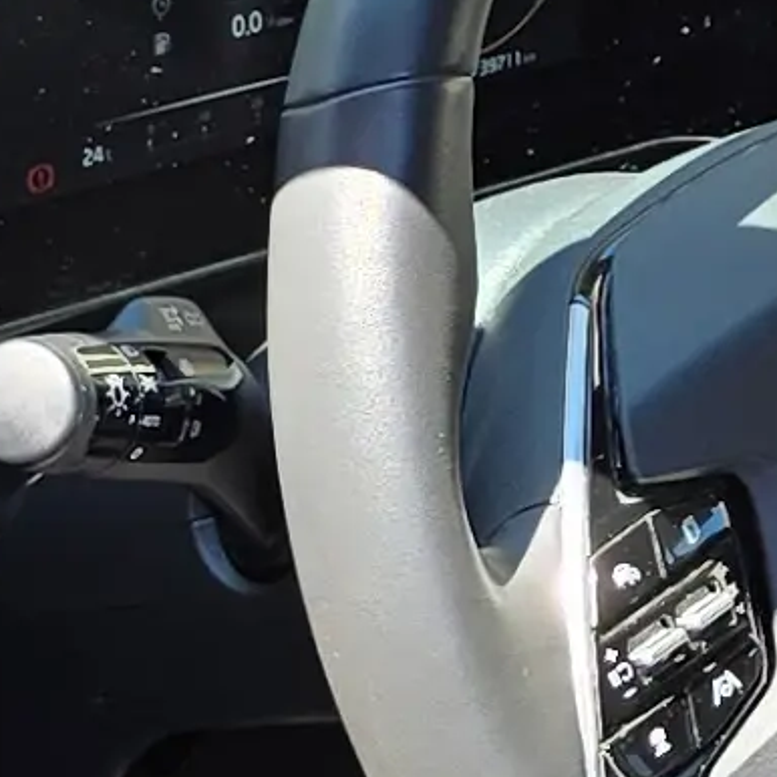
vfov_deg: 8.7
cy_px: 562
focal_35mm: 202
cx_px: 711
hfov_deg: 8.6
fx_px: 5130
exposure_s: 1/180
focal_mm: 6.3
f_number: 1.7
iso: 16
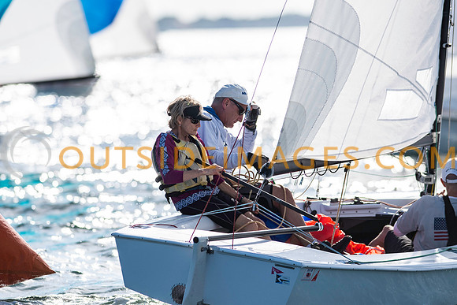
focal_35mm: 450
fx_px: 5714
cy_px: 152
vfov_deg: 3.1
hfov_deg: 4.6
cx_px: 228
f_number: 5
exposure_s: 1/3200
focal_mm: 300
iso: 200
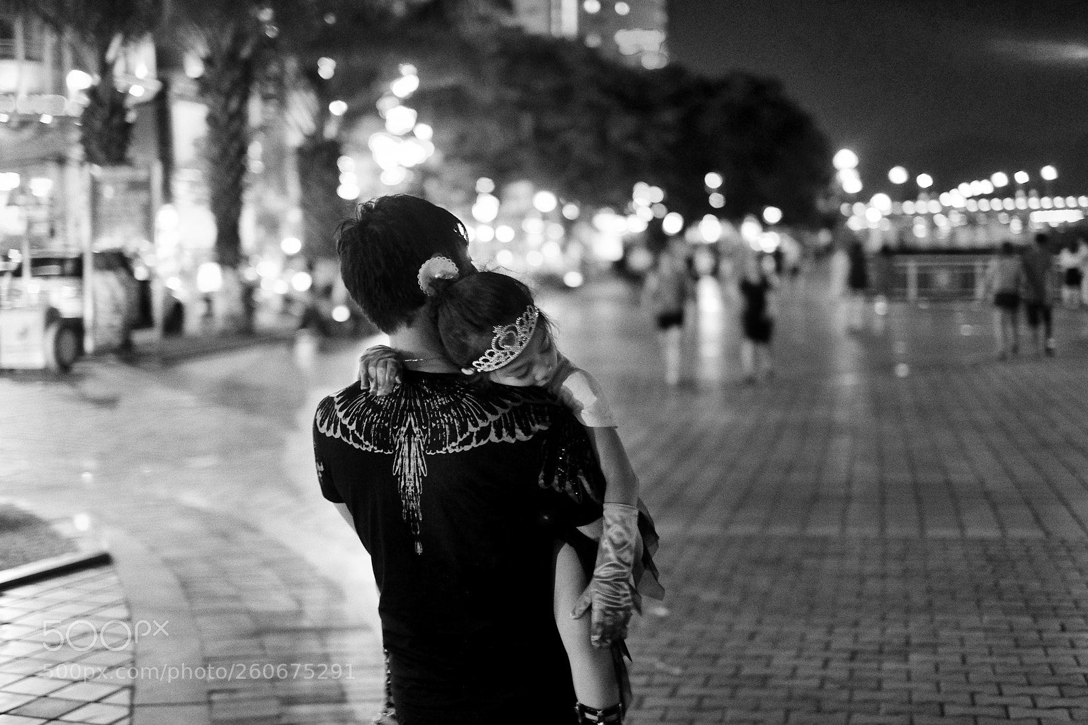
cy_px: 362
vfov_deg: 25.5
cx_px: 544
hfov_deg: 37.5
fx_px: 1601
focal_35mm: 53
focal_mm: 35
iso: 1600
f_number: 1.4
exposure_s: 1/27
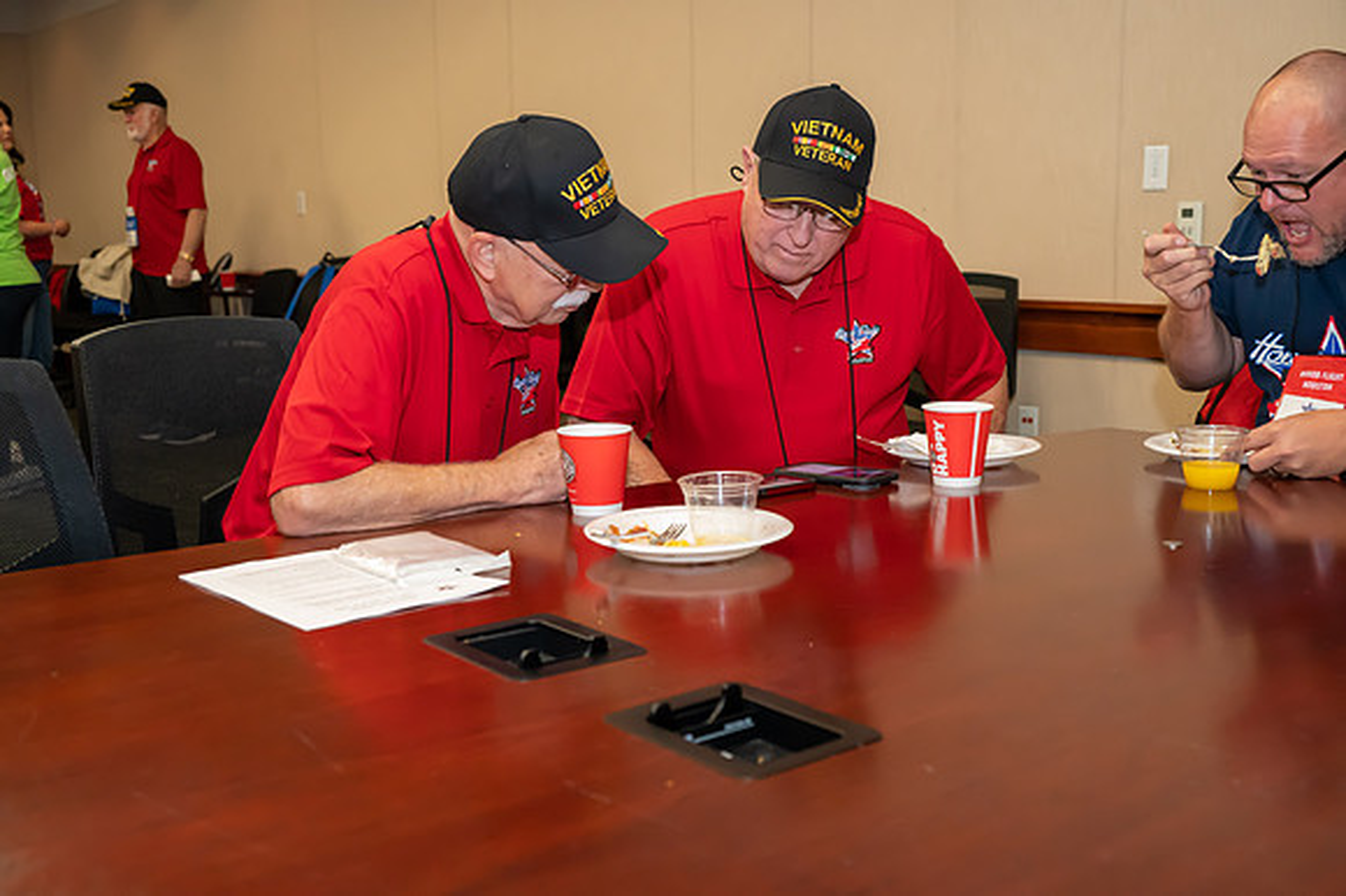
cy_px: 448
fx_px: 1420
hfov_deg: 50.7
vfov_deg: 35.0
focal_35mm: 38
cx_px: 673
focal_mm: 38
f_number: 5
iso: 6400
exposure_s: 1/160
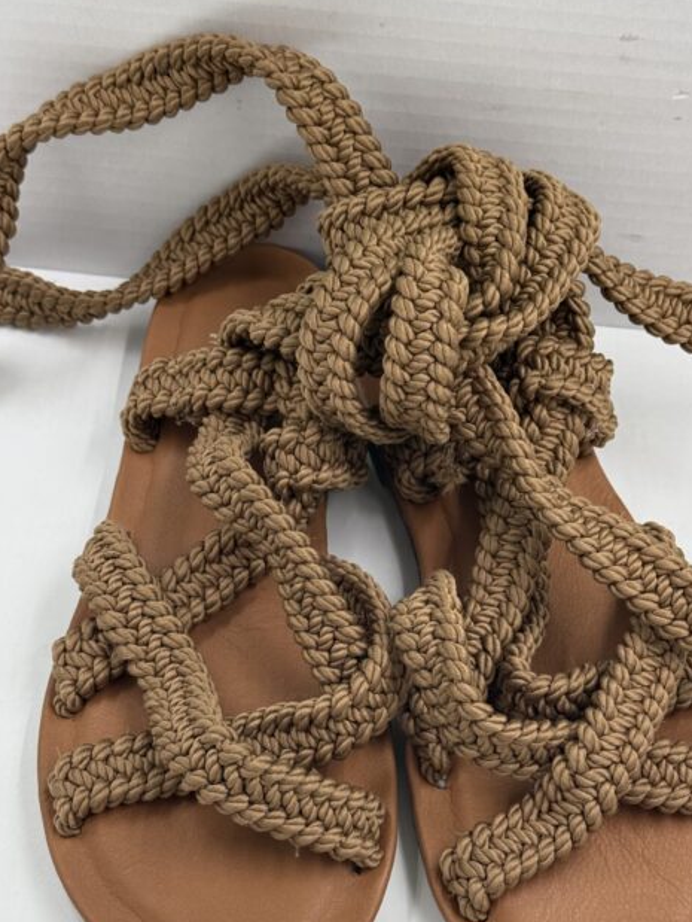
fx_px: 1651
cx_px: 385
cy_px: 576
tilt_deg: -55.0
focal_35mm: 62
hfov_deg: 23.7
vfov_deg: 31.0
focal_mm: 6.76
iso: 80
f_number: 1.78
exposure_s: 1/352
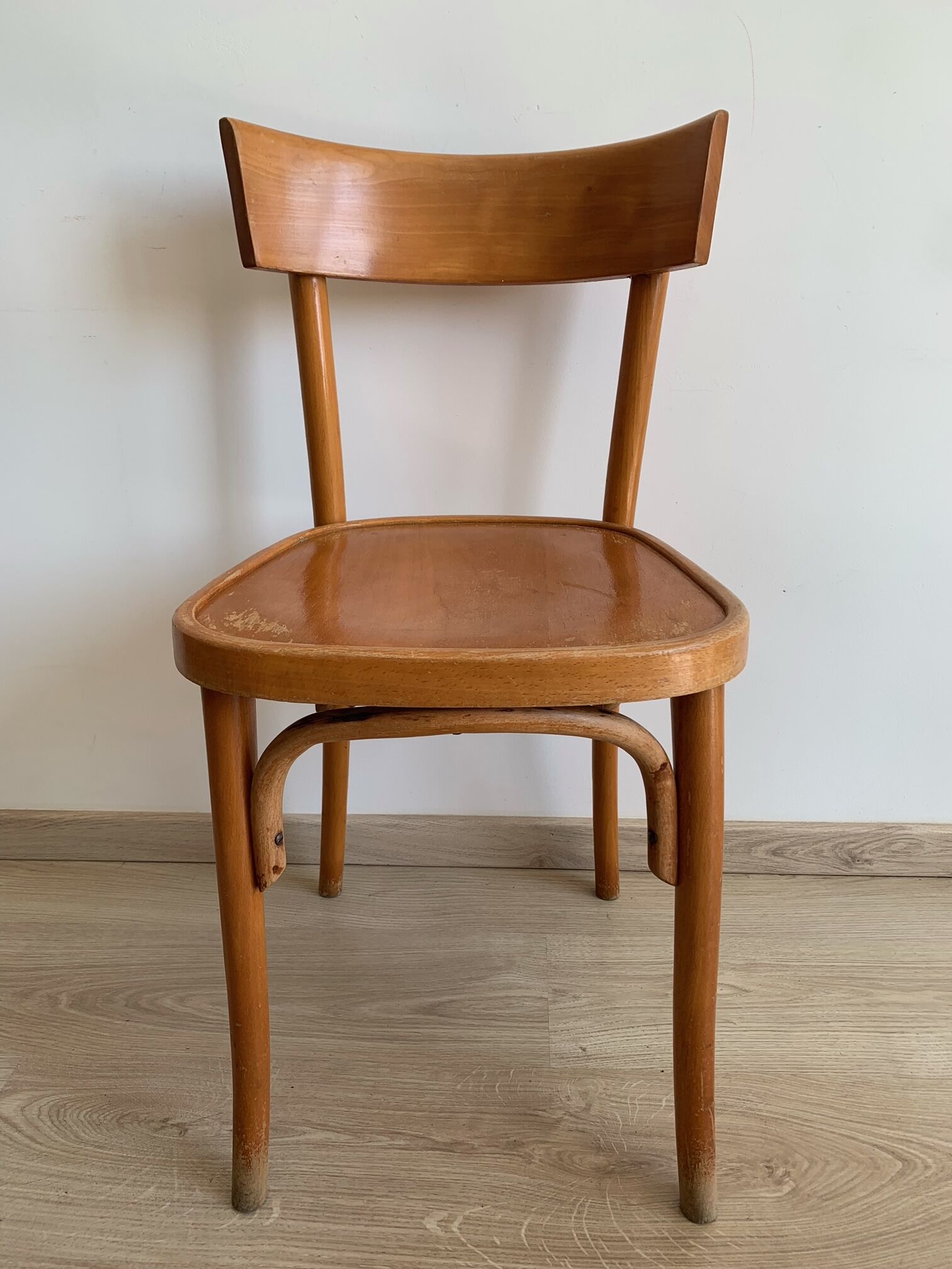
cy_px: 634
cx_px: 476
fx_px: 953
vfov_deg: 67.3
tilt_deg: -19.4
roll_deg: +1.3
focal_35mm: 26
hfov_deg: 53.1
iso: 25
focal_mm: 4.25
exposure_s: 1/144
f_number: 1.8
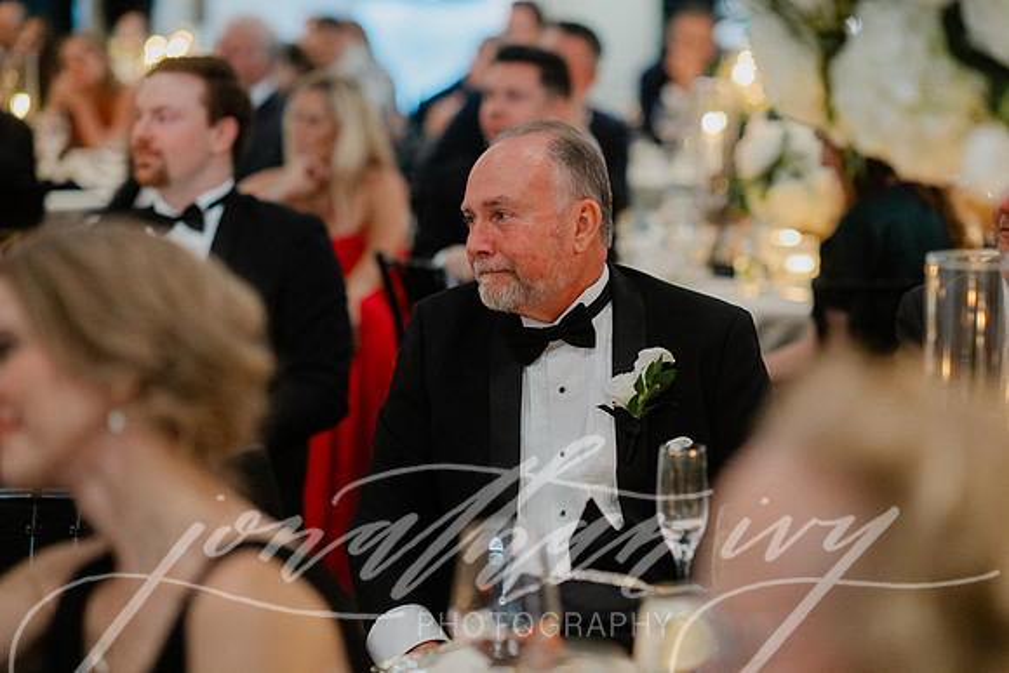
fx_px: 2383
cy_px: 336
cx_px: 504
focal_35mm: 85
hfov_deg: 23.9
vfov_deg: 16.1
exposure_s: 1/160
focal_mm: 85
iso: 2000
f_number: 2
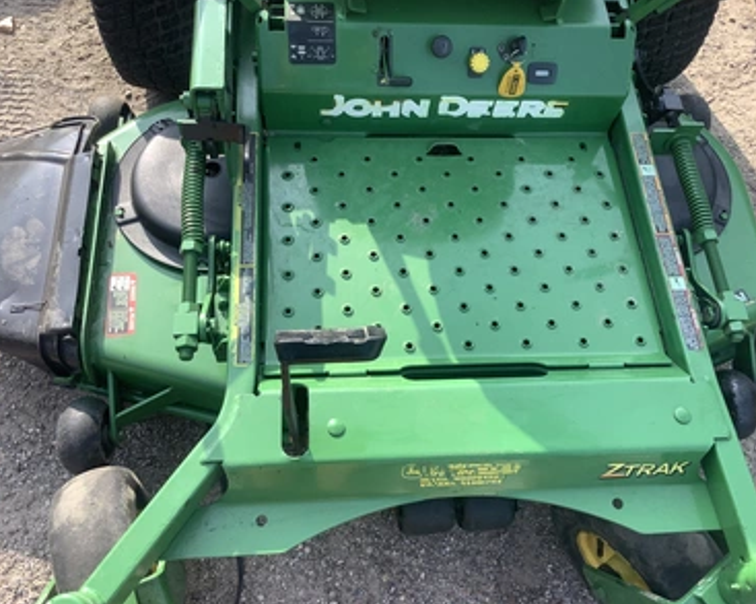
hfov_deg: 54.2
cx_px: 400
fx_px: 738
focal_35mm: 33
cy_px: 305
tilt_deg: -64.2
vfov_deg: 44.5
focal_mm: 3.3
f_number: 2.4
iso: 25
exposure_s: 1/299
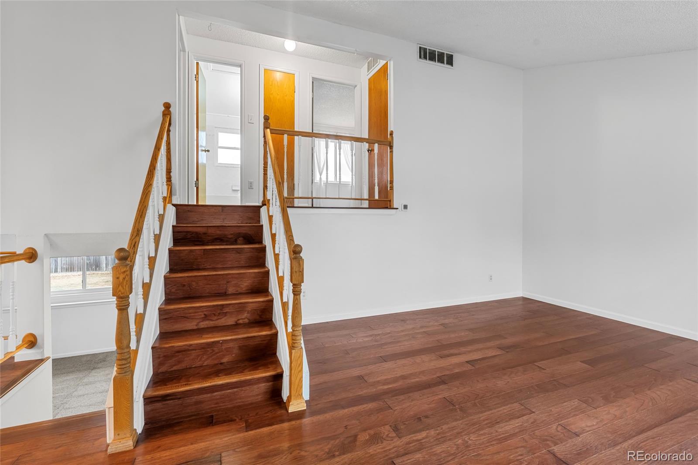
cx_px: 349
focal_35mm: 16
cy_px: 232
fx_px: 320
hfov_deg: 95.0
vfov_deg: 72.0
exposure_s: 1.3
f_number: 9
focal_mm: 16.5
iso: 320
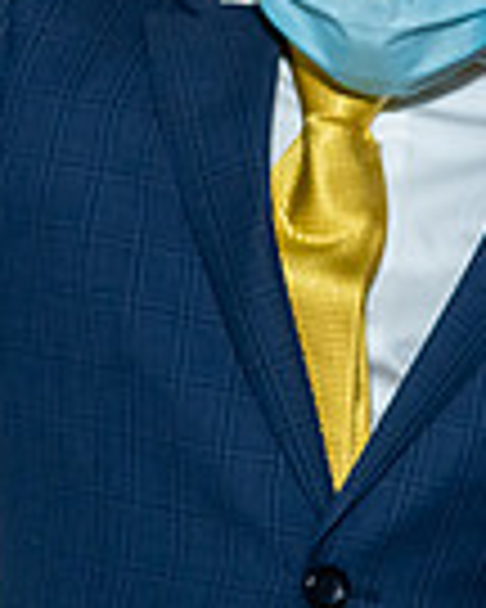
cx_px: 630
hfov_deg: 6.5
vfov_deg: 8.2
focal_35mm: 237
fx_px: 4261
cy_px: 279
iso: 500
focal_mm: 32
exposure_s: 1/250
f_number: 5.6
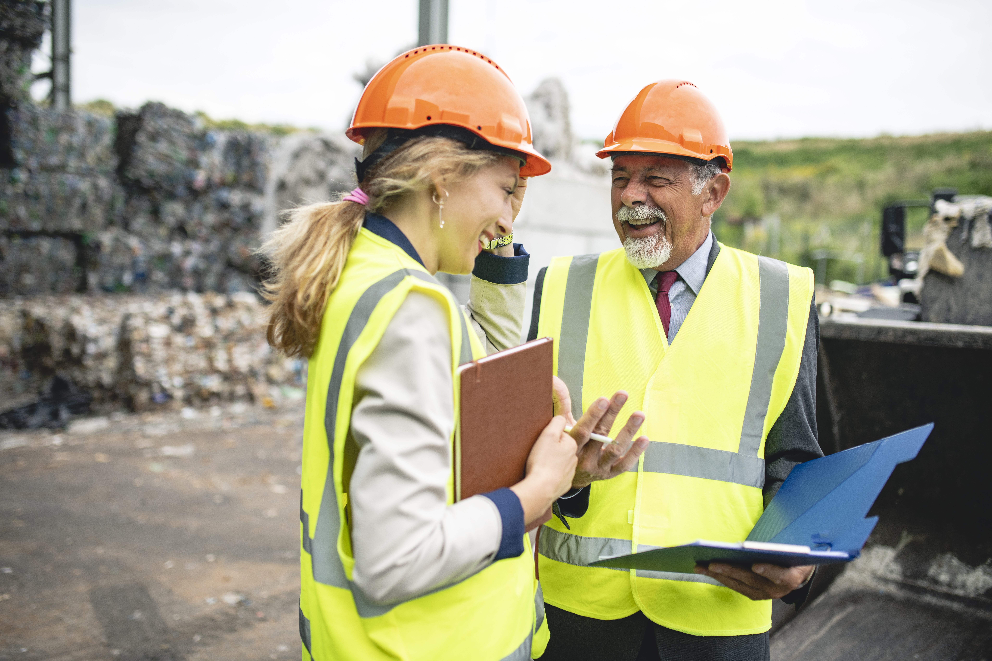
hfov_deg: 54.4
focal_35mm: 35
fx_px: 964
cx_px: 496
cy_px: 330
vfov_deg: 37.9
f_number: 2
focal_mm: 35
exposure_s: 1/1250
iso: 64
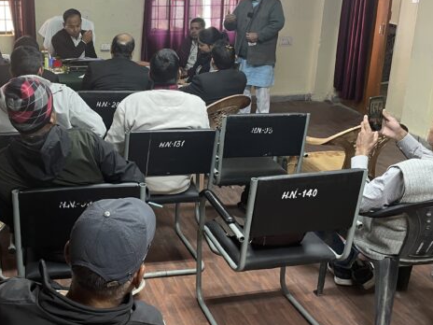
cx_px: 110
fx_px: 538
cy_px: 126
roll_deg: -0.4
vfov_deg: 33.5
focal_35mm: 43
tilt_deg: -15.4
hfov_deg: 42.5
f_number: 1.6
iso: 80
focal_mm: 4.2
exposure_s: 1/50
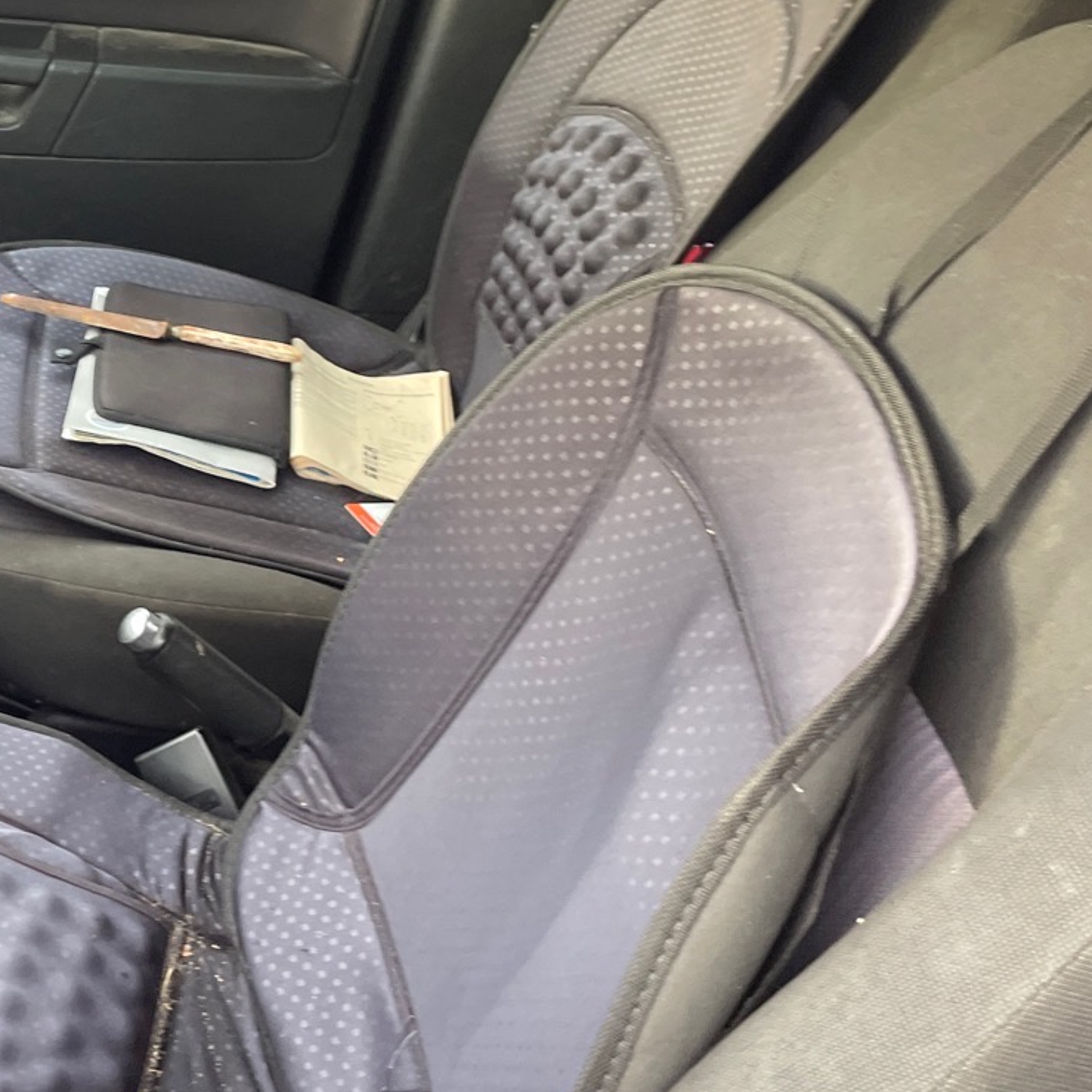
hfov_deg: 28.6
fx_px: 1999
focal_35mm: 56
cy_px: 421
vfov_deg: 30.5
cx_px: -12
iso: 125
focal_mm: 4.2
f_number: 1.6
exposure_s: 1/90
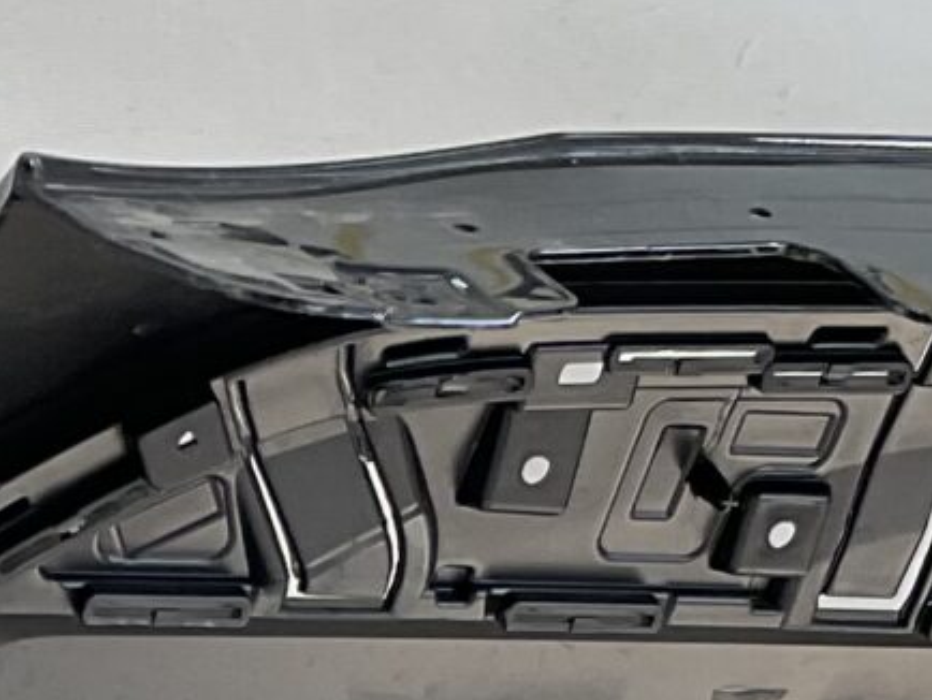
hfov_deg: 11.4
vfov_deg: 8.3
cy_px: 1338
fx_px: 4607
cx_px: -9
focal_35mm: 171
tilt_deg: -27.3
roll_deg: -12.7
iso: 16
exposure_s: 1/273
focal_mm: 3
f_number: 1.8
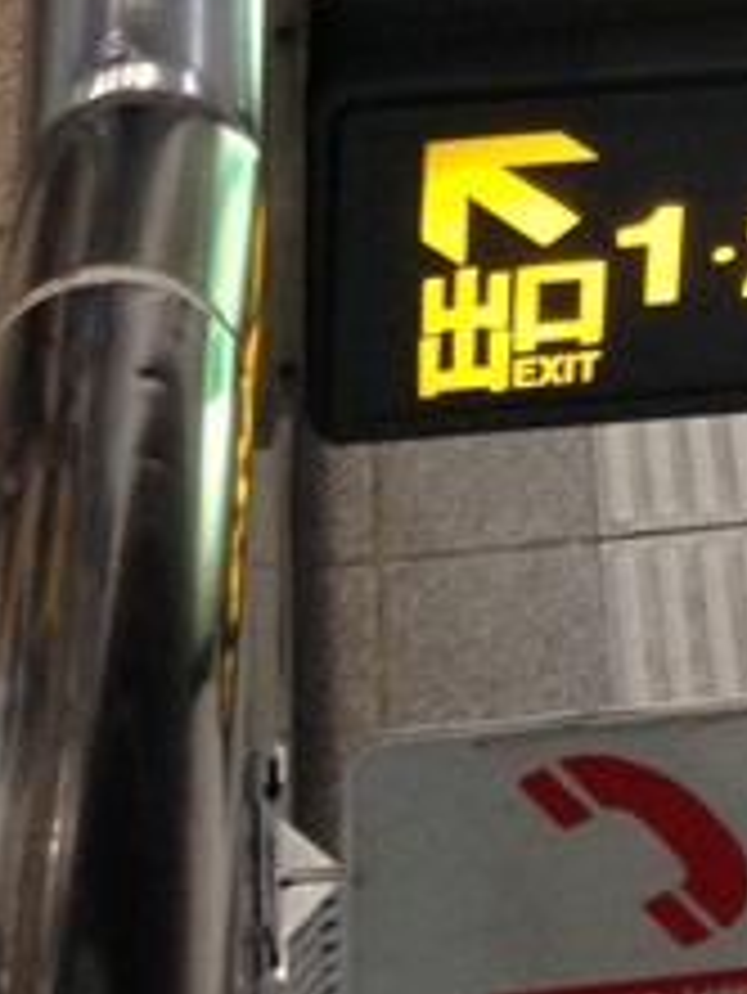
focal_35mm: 153
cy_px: -1088
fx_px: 4398
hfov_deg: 9.5
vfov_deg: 11.4
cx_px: 994
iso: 125
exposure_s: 1/20
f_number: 2.4
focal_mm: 4.12
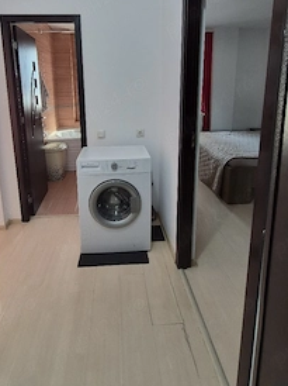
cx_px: 128
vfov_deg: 81.8
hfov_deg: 68.4
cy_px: 128
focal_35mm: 19
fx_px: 211
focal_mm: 1.74
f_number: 2.2
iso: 200
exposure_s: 1/50
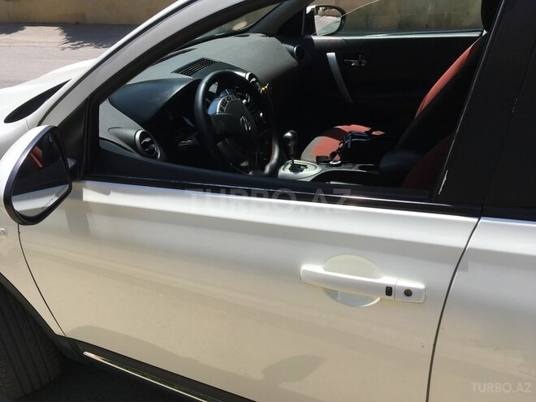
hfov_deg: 61.7
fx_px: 449
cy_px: 201
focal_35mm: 29
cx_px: 268
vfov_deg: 48.2
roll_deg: +7.8
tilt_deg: -29.0
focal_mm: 4.15
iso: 25
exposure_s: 1/1479
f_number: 2.2
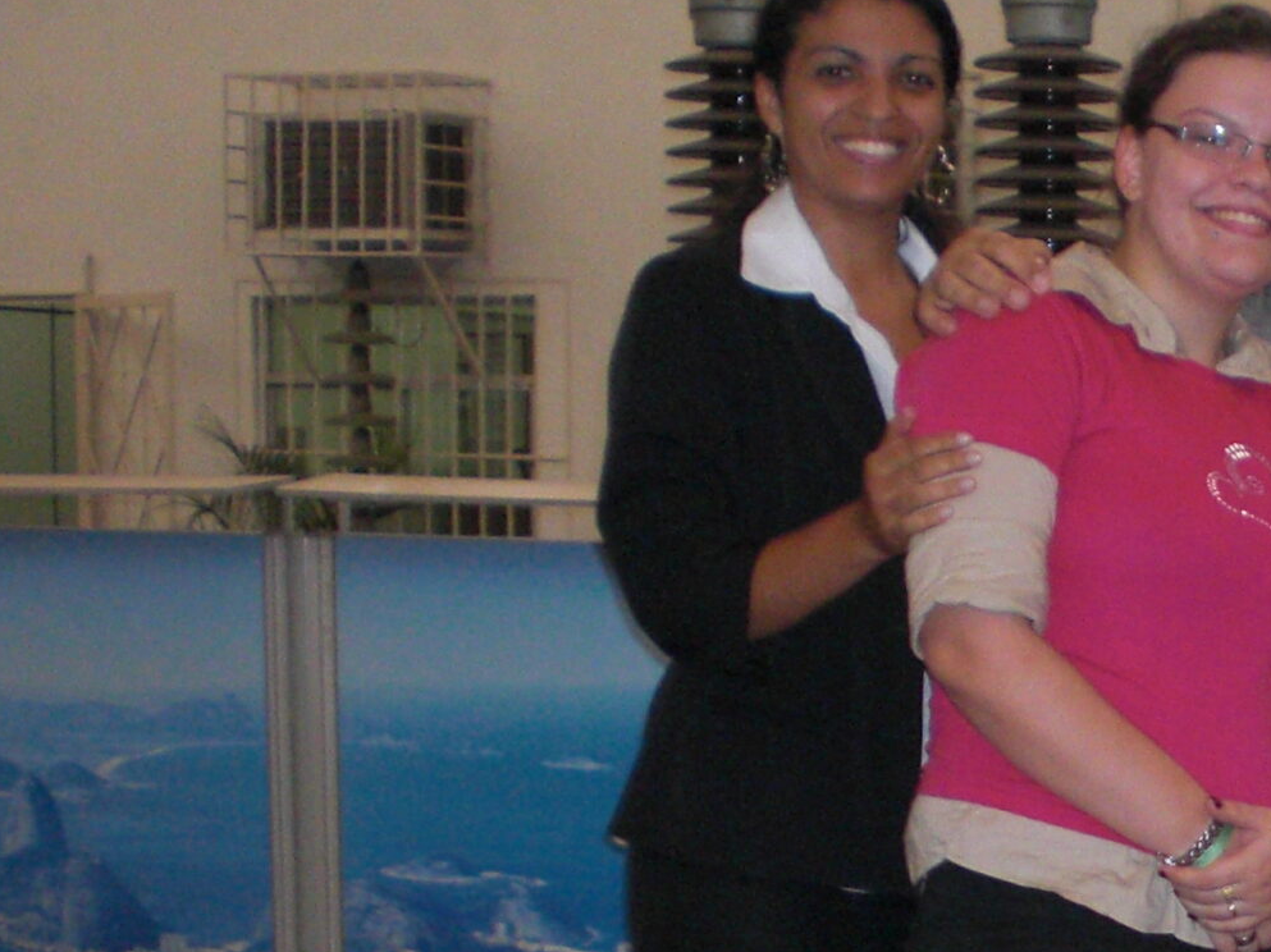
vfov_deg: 14.8
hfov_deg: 19.0
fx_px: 3597
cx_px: 1482
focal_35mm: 98
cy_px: 1016
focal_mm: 6.3
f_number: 3.1
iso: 200
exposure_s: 1/60
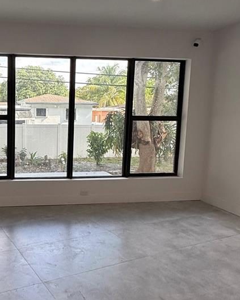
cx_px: 19
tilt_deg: -4.5
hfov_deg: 42.7
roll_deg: +0.3
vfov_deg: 57.2
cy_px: 143
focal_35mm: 31
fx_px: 275
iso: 64
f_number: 2.2
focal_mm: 2.22
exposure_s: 1/269
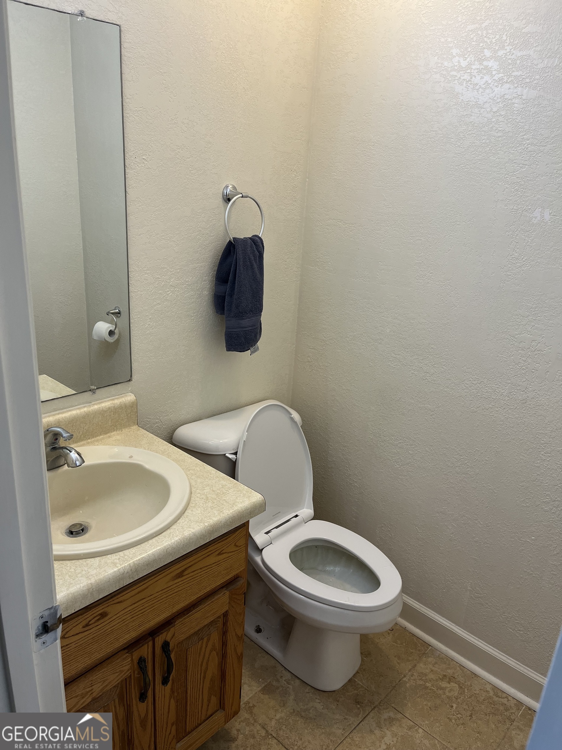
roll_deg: -3.8
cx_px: 281
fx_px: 563
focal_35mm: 26
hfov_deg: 53.1
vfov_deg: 67.3
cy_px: 375
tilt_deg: -19.7
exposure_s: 1/120
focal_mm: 5.1
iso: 100
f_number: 1.6
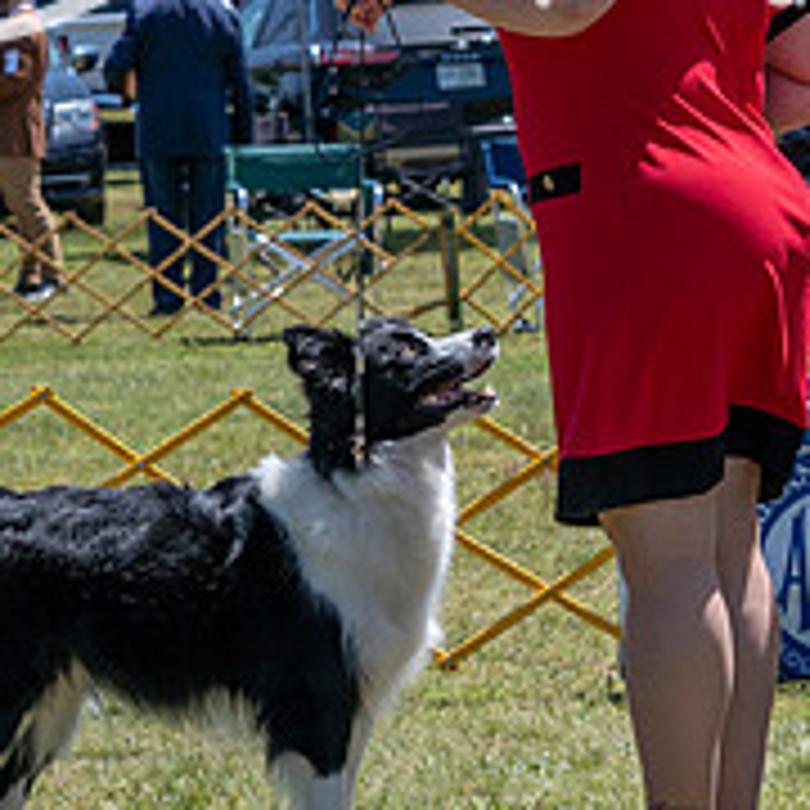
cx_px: 319
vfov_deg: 7.0
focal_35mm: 251
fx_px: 6645
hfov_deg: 7.0
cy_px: 114
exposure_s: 1/1600
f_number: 7.1
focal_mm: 77
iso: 500
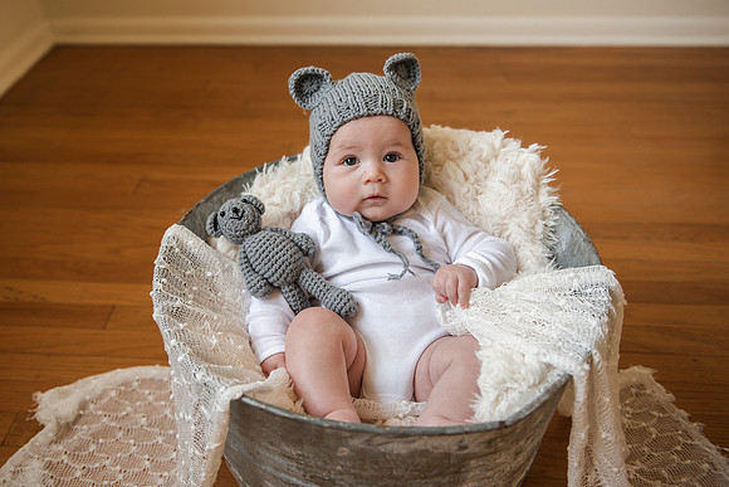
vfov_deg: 37.5
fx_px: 717
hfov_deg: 53.8
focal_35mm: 35
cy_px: 218
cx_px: 326
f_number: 3.2
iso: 800
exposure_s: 1/160
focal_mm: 32
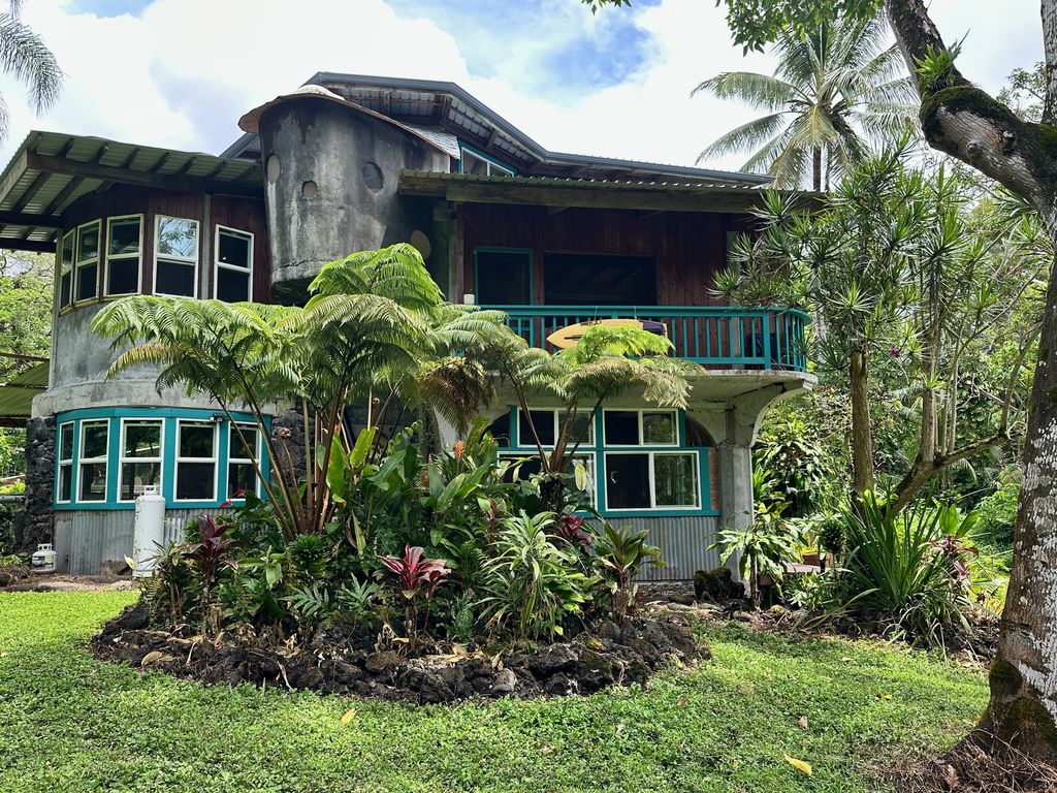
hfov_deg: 71.6
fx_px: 733
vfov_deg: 56.8
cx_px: 528
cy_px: 396
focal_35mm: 24
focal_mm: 6.86
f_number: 1.78
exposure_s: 1/745
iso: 80
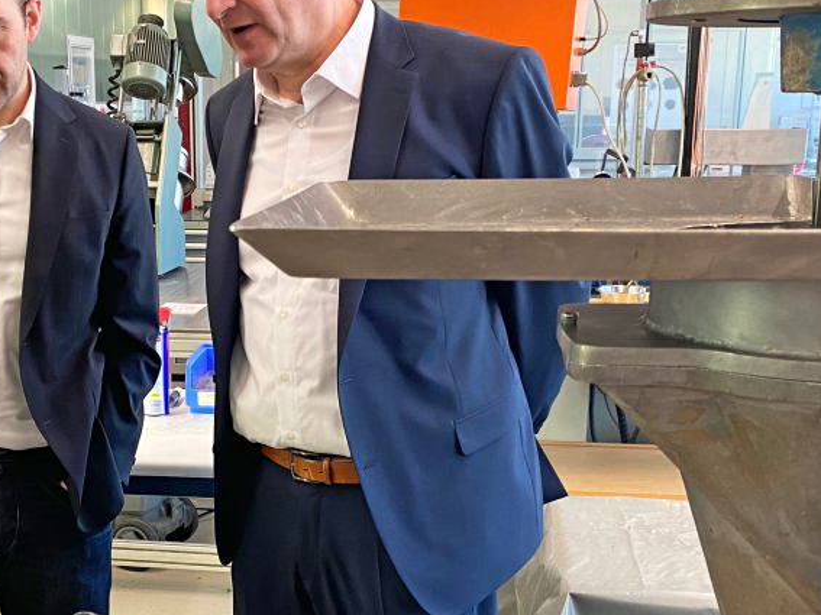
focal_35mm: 55
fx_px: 1304
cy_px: 433
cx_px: 198
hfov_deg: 34.2
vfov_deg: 26.3
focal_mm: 4.25
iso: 100
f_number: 1.8
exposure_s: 1/50
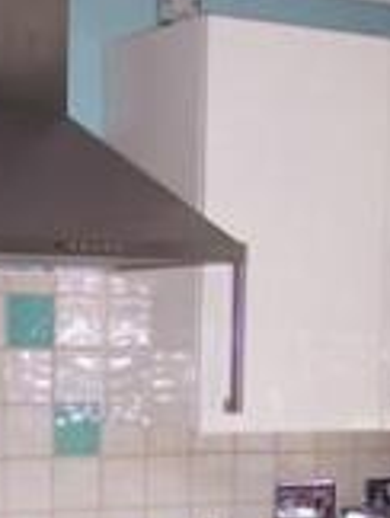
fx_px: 1573
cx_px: 67
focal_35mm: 105
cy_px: 542
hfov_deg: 14.0
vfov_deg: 18.1
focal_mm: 8
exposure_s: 1/60
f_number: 2.8
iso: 100
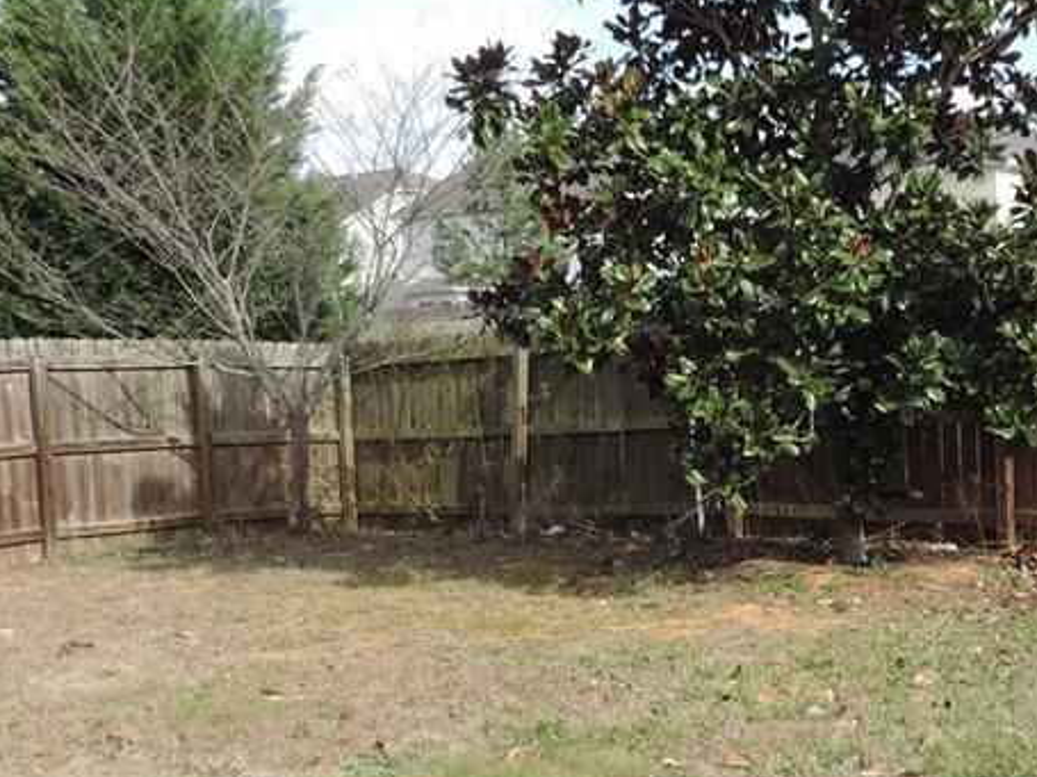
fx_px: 1617
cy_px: 518
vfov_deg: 26.9
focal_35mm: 54
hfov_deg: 35.1
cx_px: 721
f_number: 3
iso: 80
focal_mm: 4.3
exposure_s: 1/500
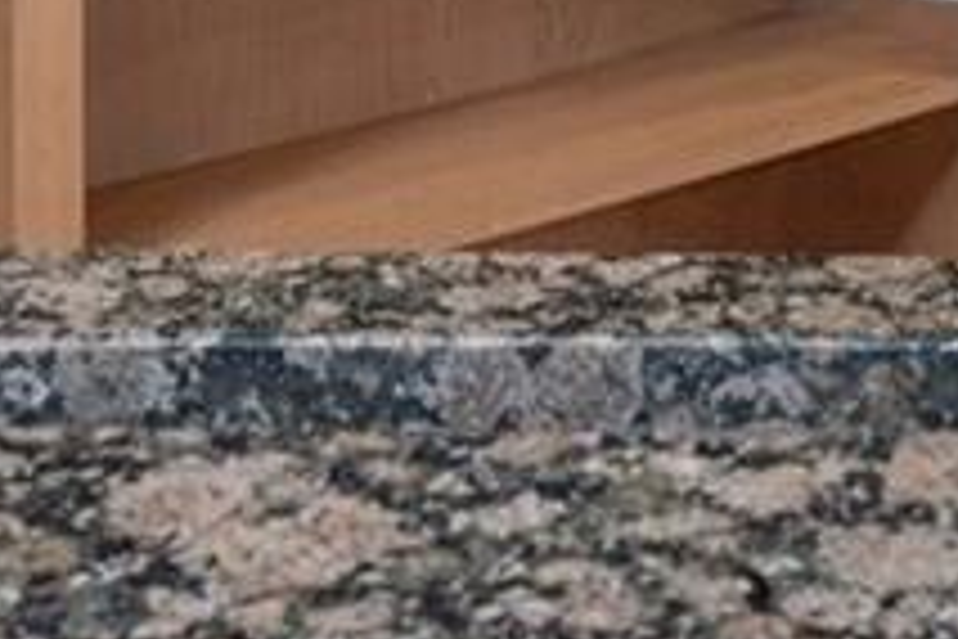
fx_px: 4204
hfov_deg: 12.9
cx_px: 859
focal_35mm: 158
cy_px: -945
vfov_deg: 8.0
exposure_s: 1/2
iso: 320
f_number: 8
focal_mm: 14
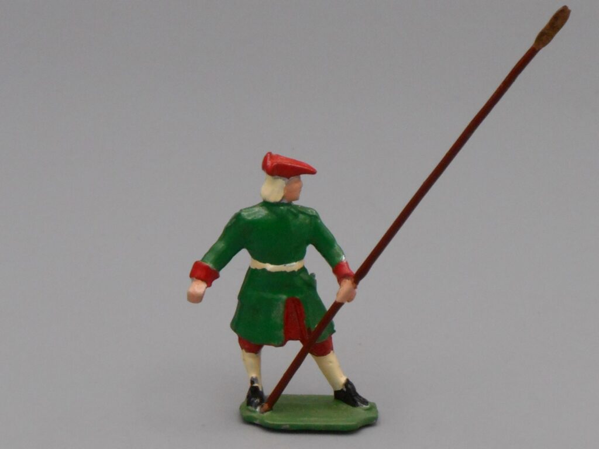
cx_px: 300
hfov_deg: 16.3
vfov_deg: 12.2
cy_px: 224
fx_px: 2094
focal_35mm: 121
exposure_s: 1/250
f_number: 5.4
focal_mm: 21.5
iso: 280
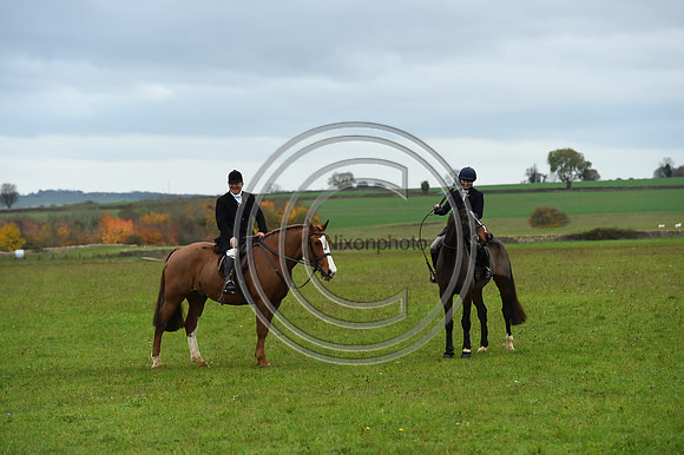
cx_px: 342
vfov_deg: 10.5
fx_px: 2468
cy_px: 228
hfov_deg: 15.8
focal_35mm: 130
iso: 2200
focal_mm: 130
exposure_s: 1/1000
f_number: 5
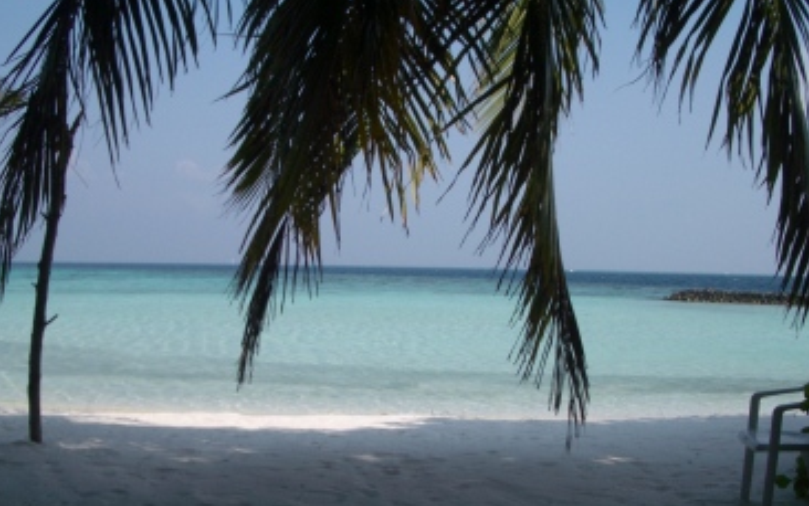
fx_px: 1037
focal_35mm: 47
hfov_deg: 42.6
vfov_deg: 27.4
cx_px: 411
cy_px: 315
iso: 50
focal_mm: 6.8
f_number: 4.6
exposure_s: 1/640
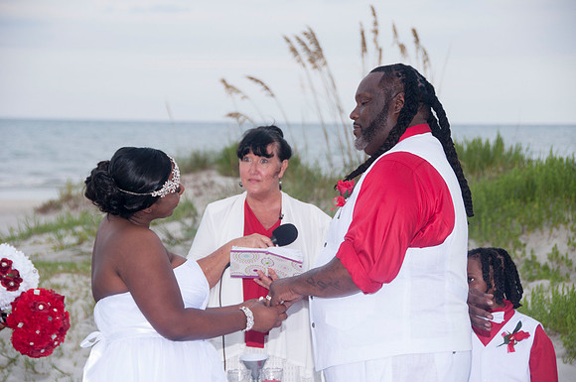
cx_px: 288
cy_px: 191
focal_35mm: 123
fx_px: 1965
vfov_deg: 11.1
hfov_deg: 16.7
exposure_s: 1/125
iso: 200
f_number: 5.6
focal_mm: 82
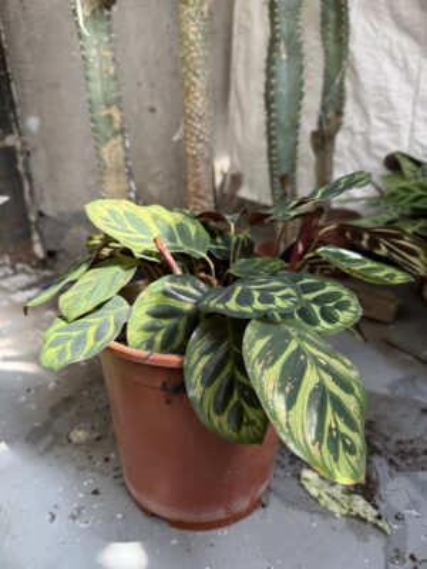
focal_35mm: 24
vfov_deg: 71.6
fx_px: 395
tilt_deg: -21.0
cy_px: 284
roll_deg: +1.6
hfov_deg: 56.8
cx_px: 214
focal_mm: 6.76
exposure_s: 1/274
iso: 100
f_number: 1.78
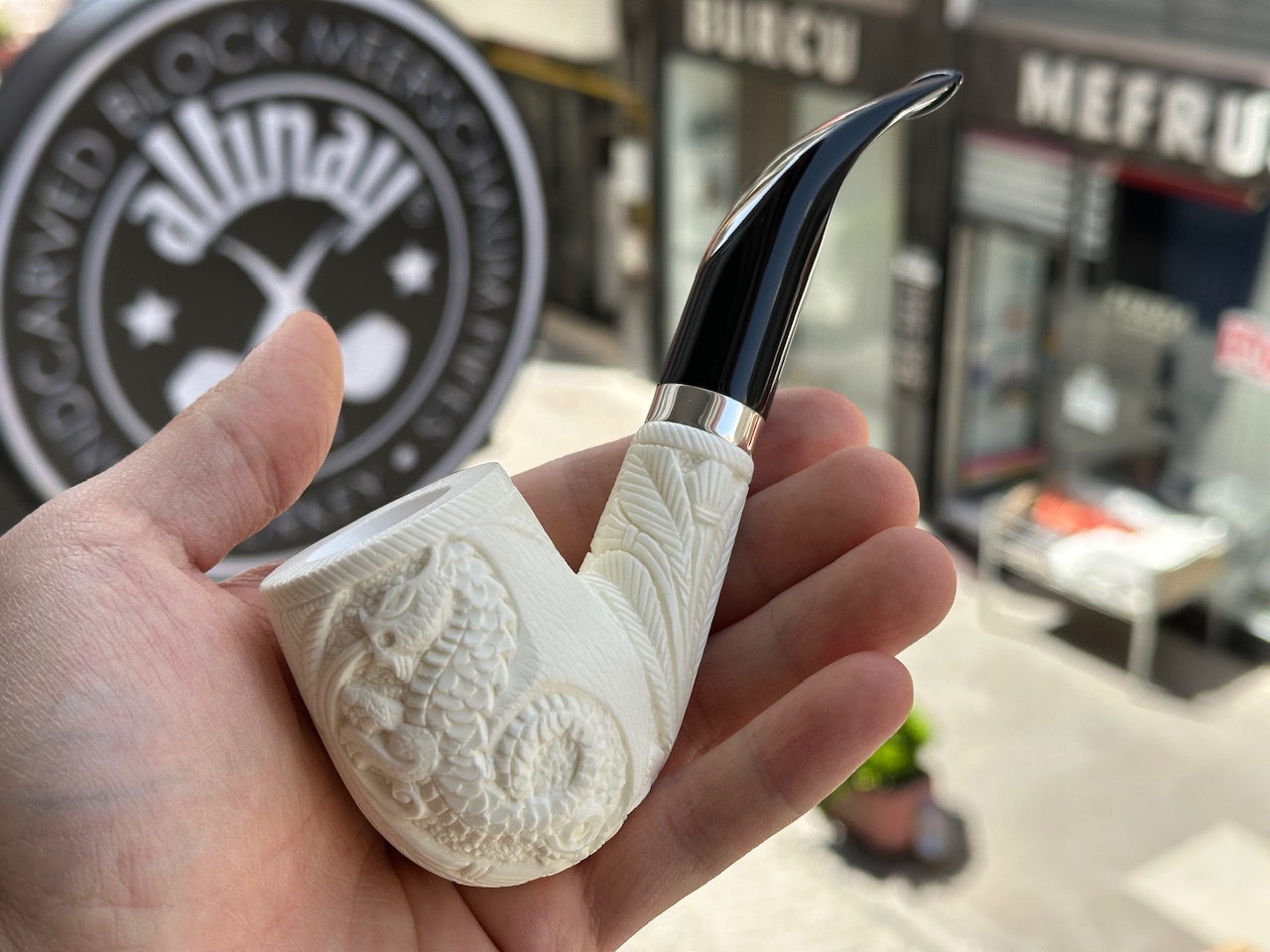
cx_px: 635
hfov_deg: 39.7
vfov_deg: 30.3
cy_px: 476
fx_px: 1761
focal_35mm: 48
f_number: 1.78
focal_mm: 6.86
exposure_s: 1/971
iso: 64
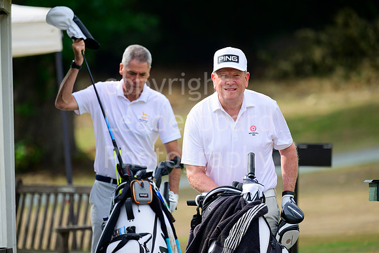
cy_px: 126
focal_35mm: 400
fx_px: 4212
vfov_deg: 3.4
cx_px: 190
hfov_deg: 5.2
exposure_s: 1/2500
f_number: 6.3
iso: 1600
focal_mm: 400
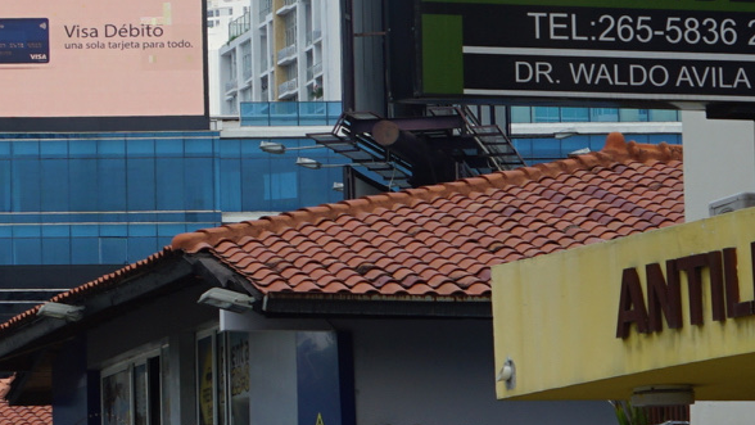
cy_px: 28
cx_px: -519
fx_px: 4766
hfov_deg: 8.8
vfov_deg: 5.1
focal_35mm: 238
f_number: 13
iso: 100
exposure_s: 1/80
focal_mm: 58
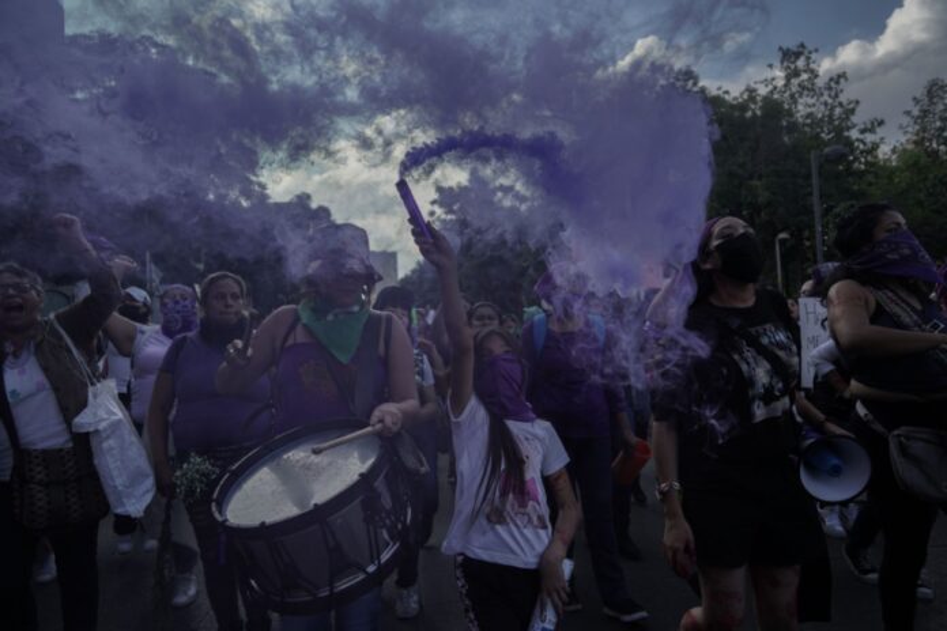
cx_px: 474
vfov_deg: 53.1
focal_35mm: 24
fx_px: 631
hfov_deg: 73.7
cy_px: 316
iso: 400
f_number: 3.5
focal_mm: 24
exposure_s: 1/3200
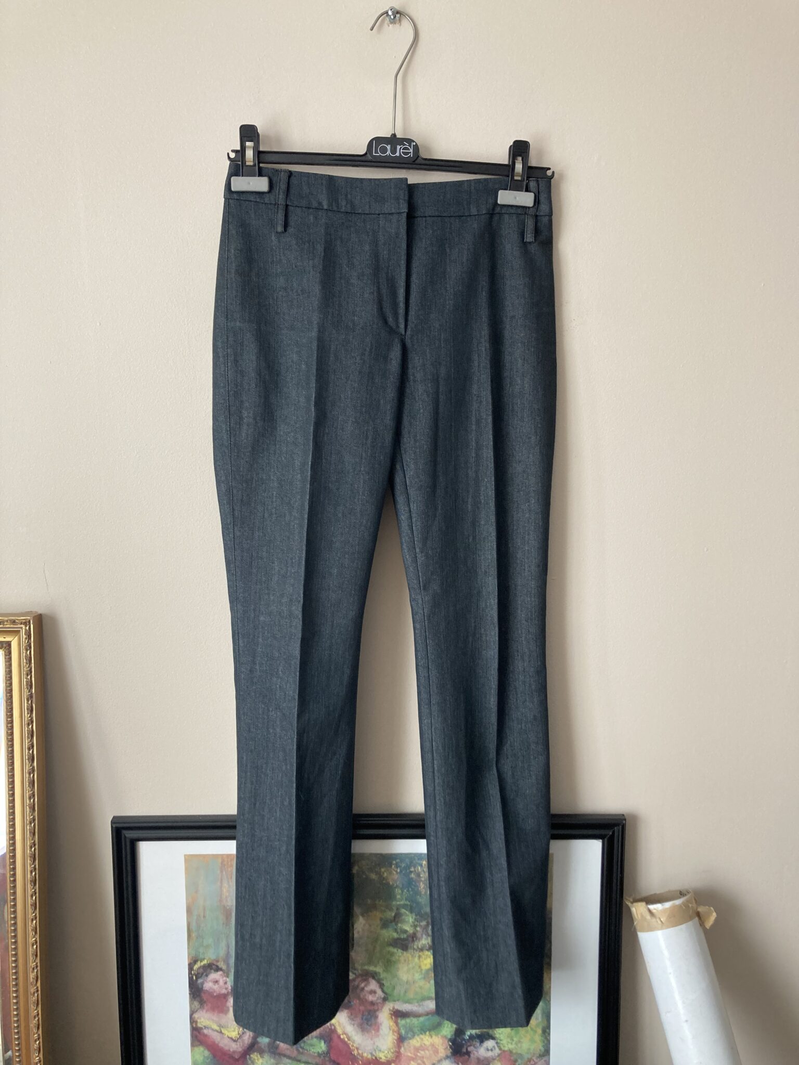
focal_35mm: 28
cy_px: 532
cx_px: 400
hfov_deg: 49.7
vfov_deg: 63.4
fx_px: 862
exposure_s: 1/63
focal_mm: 3.99
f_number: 1.8
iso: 80
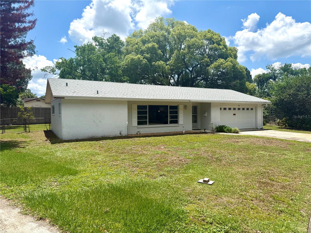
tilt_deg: -0.6
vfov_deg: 56.8
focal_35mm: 24
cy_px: 116
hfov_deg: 71.6
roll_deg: +0.1
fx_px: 216
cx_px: 156
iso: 80
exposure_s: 1/6173
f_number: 1.78
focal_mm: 6.76
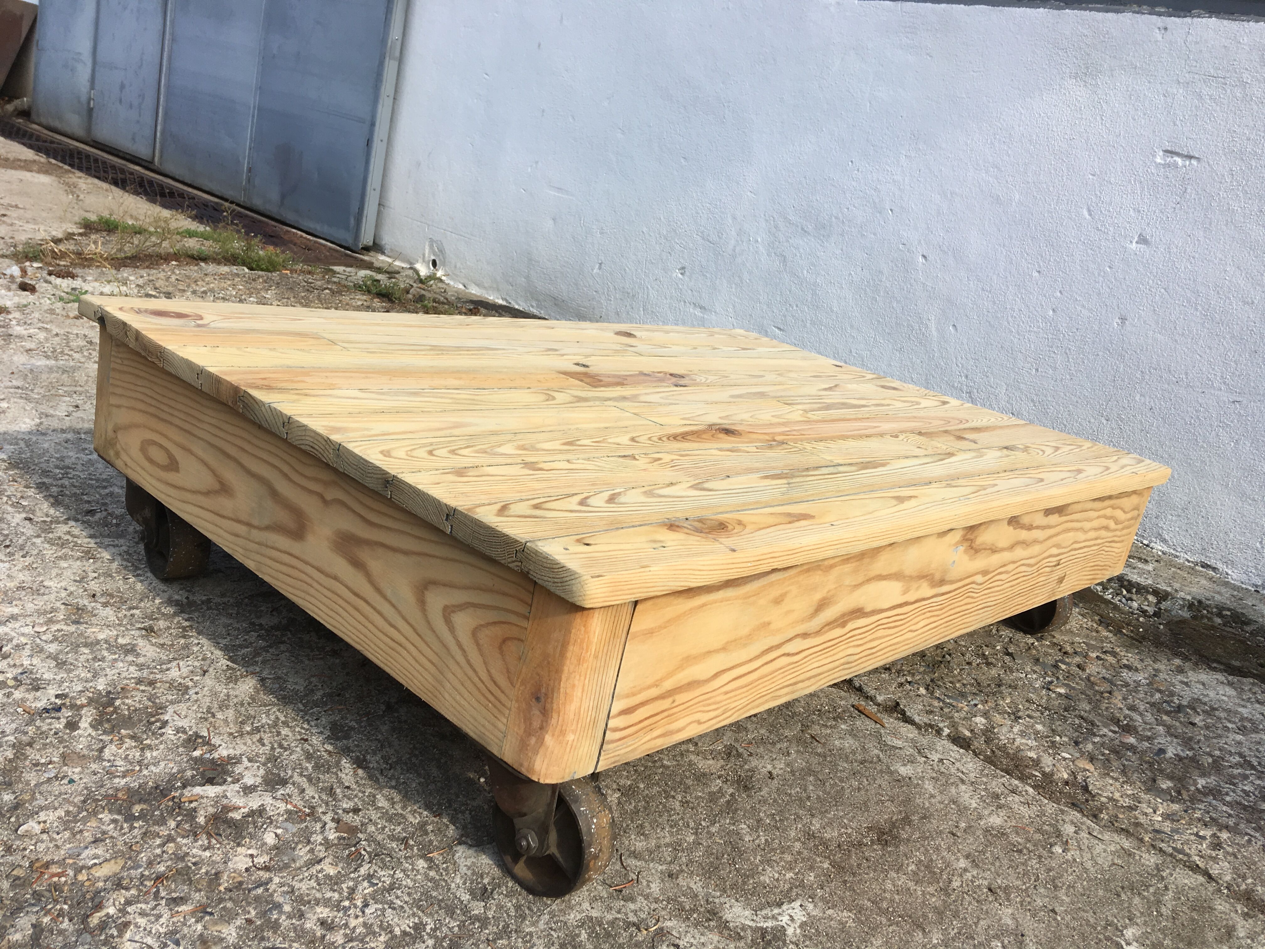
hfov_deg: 61.7
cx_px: 632
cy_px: 474
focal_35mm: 29
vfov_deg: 48.2
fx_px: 1060
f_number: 2.2
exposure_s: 1/635
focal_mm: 4.15
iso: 25
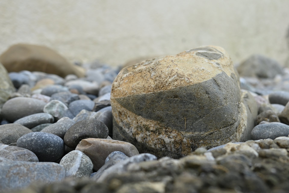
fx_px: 193
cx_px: 144
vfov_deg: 53.1
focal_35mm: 24
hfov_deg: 73.7
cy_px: 96
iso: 100
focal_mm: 16
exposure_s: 1/160
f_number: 4
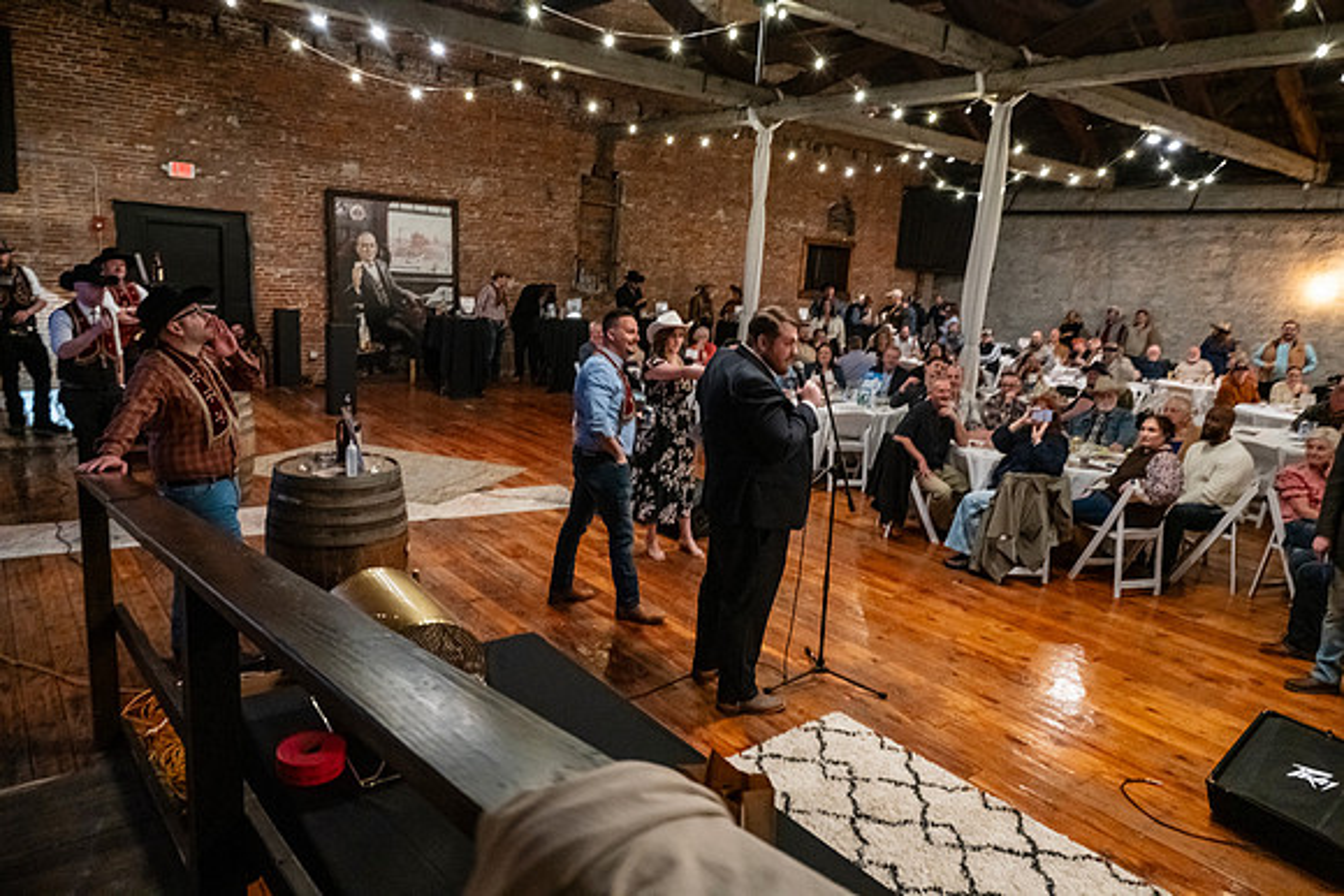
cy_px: 448
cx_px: 672
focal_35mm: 24
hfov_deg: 73.7
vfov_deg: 53.2
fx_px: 896
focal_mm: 24
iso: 6400
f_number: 6.3
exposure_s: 1/40
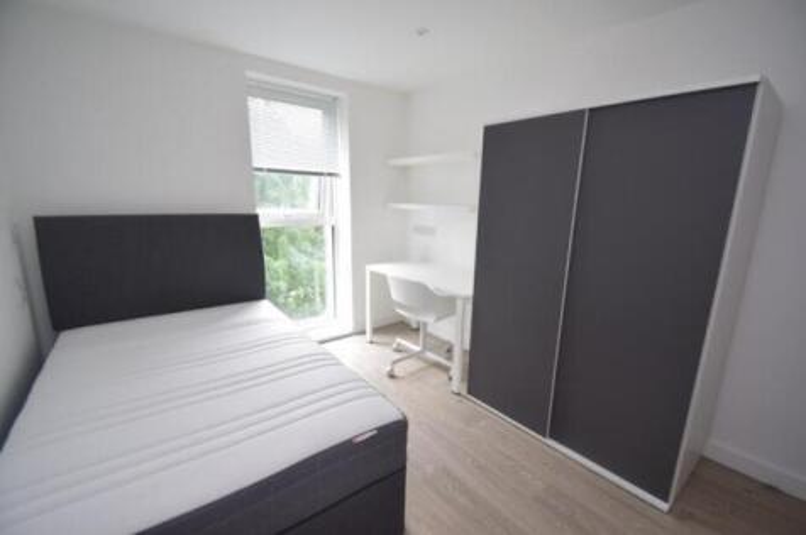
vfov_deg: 77.2
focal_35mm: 15
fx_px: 335
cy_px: 268
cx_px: 403
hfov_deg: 100.5
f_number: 4.5
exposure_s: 1/80
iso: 400
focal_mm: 10
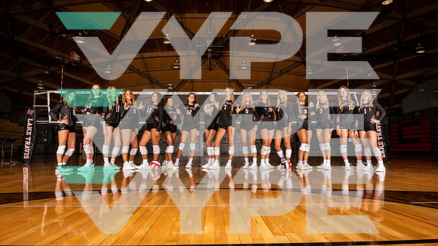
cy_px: 123
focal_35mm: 25
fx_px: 292
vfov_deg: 45.7
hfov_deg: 73.8
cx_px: 219
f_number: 11
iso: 250
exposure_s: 1/250
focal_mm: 24
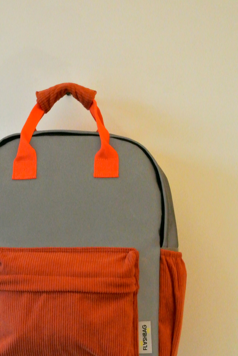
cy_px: 249
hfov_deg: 12.9
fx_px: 1048
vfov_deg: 19.2
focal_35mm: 106
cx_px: 59
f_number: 5.3
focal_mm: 25.9
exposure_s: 1/60
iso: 1600
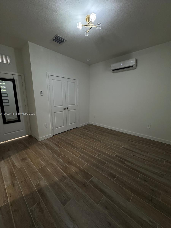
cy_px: 114
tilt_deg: -10.6
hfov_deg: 85.7
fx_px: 92
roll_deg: -0.3
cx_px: 86
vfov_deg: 102.1
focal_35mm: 14
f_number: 2.2
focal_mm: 2.22
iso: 400
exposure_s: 1/60
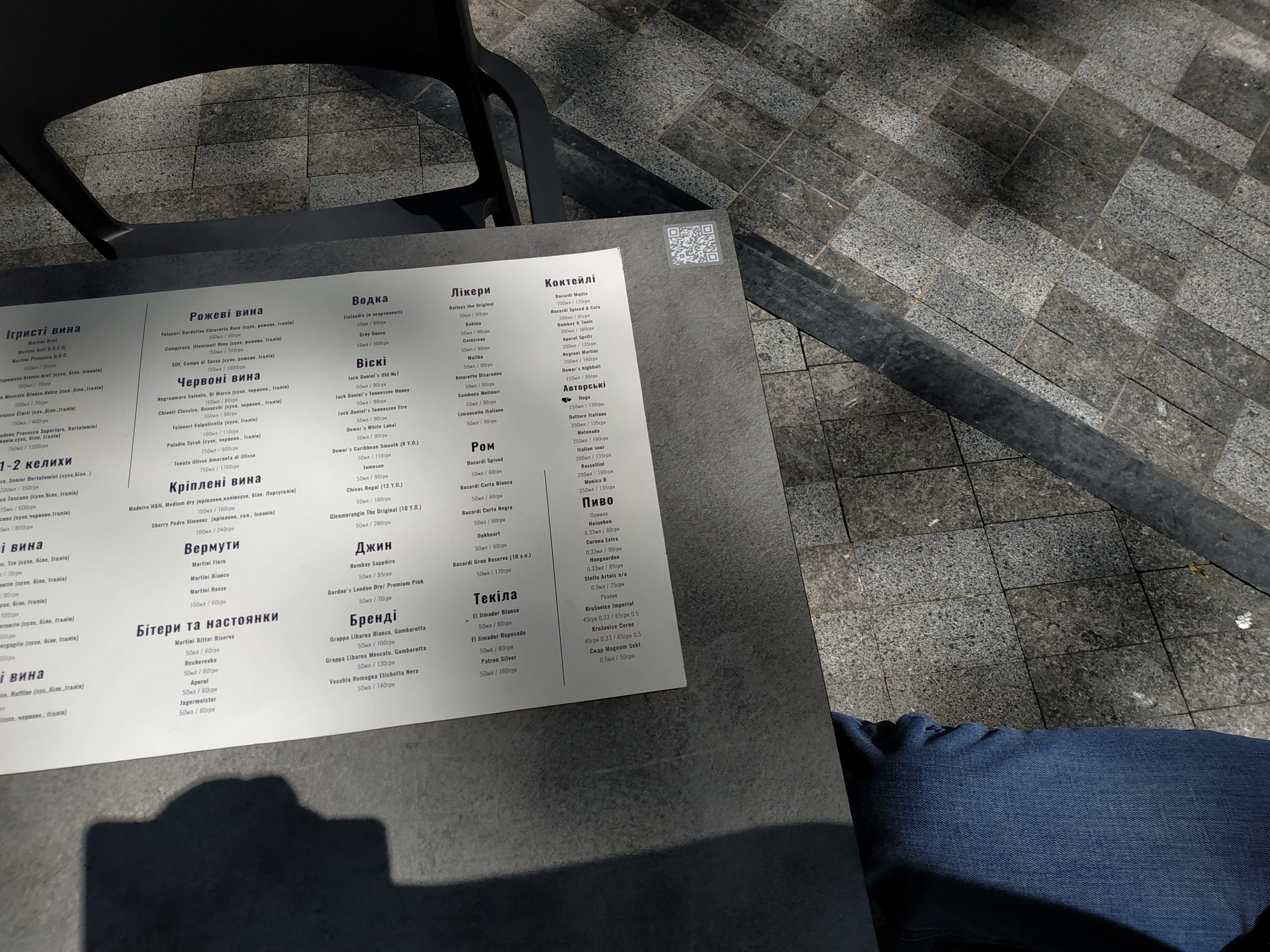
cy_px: 476
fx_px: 881
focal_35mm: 24
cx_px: 635
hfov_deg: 71.6
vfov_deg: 56.8
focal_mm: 3.94
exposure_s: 1/3374
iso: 100
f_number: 1.9
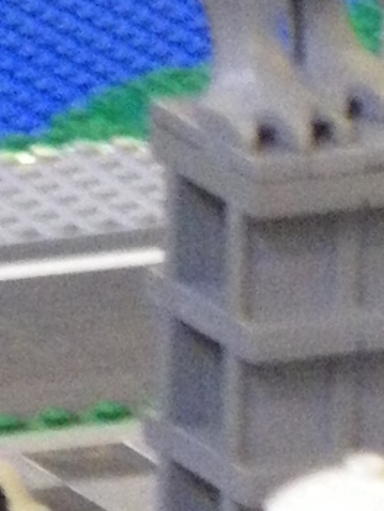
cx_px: 466
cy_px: -177
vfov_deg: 1.8
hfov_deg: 1.3
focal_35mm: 1111
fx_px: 16413
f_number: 4.4
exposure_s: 1/30
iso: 800
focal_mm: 27.9
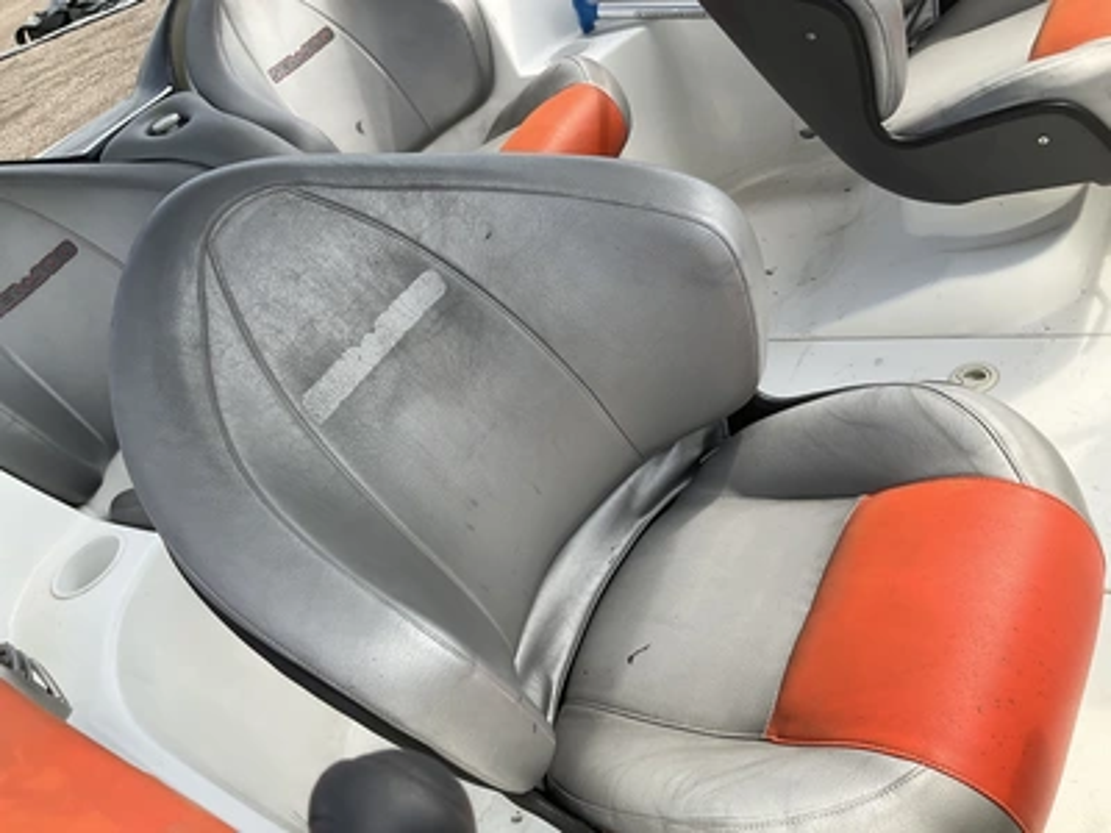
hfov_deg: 61.7
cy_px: 416
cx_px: 556
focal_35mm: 29
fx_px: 931
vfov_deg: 48.2
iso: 25
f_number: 1.8
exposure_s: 1/883
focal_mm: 3
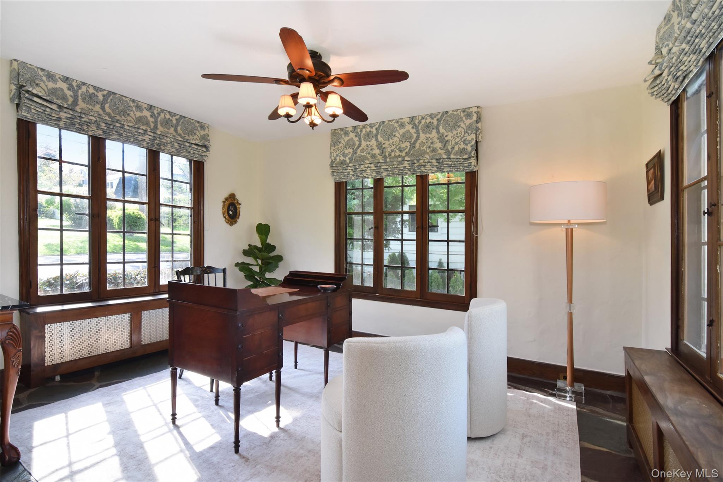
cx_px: 362
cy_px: 241
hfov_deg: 95.0
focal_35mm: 16
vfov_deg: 72.0
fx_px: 331
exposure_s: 1/40
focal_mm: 11
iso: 640
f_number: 11
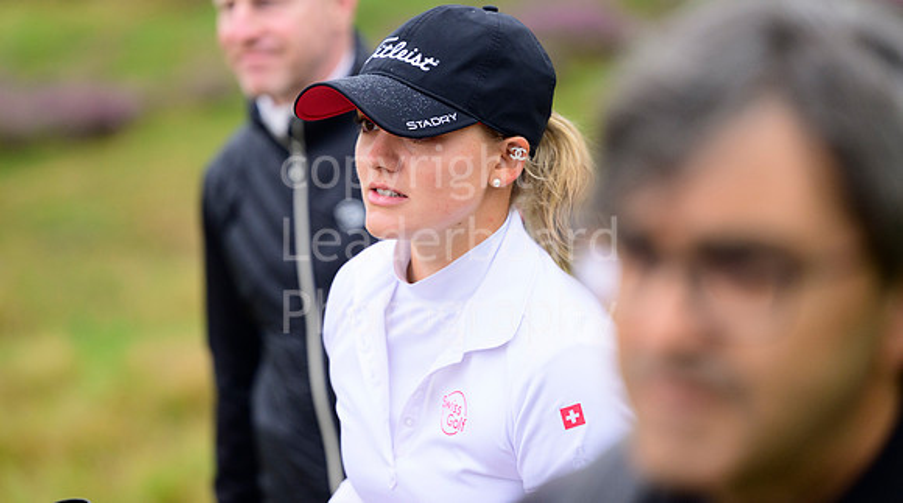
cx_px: 383
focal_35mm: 163
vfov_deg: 7.4
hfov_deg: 13.2
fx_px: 3904
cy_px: 257
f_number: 2.8
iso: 1000
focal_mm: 135
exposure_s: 1/1250
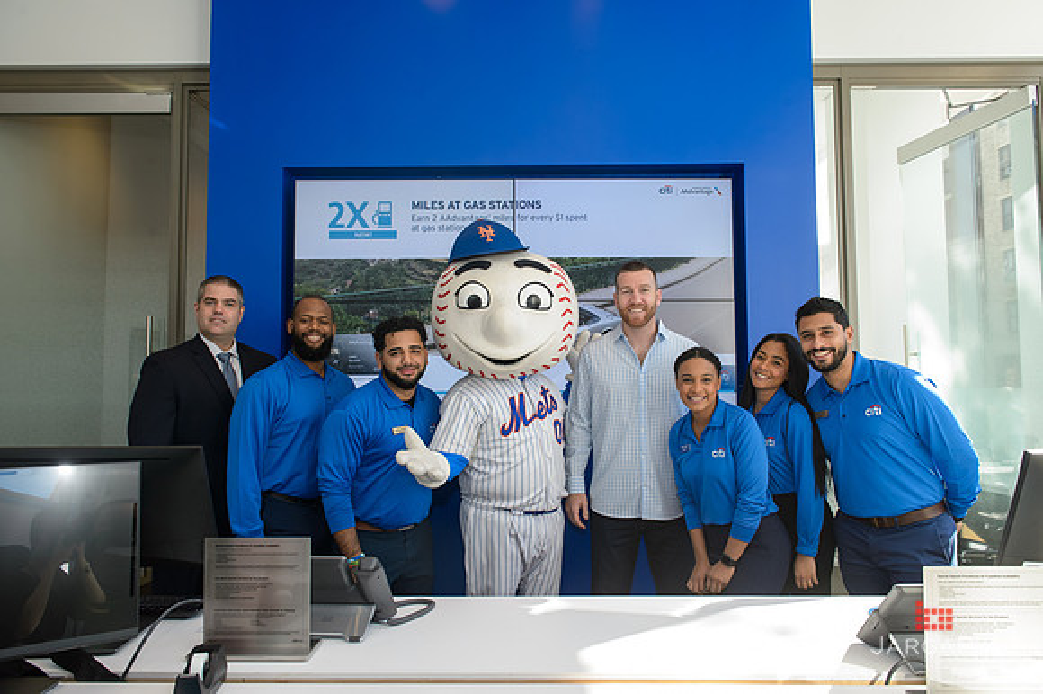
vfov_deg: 53.1
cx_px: 522
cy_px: 347
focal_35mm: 24
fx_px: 695
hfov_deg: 73.8
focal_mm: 24
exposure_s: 1/200
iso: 1000
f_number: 6.3
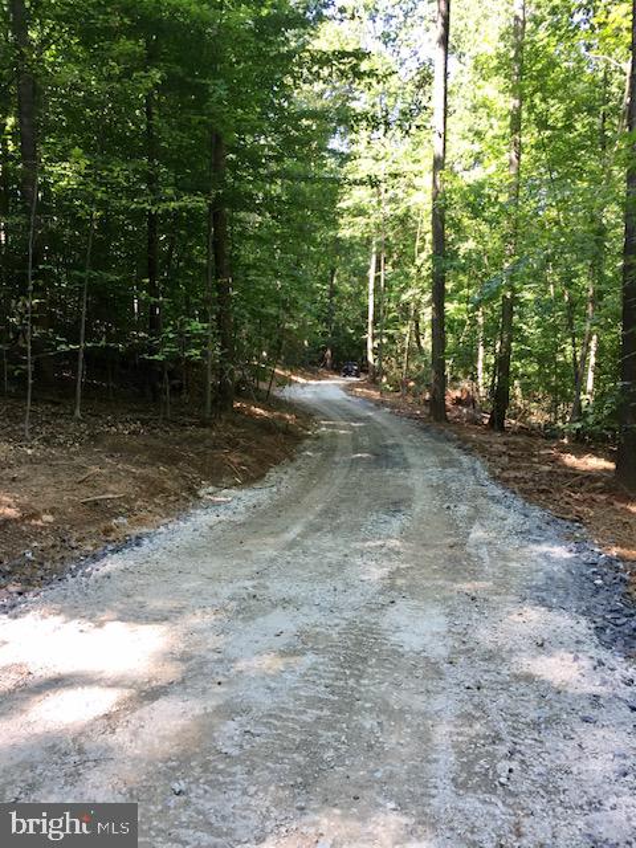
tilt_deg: -5.5
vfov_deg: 61.7
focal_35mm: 29
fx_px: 710
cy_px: 424
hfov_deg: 48.2
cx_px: 318
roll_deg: +1.5
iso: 40
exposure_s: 1/120
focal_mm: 4.15
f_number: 2.2
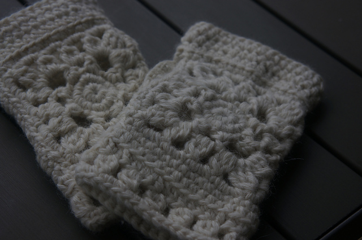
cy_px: 120
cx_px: 181
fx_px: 753
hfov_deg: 27.0
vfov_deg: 18.1
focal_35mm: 75
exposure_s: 1/100
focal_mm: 50
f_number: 4.5
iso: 200
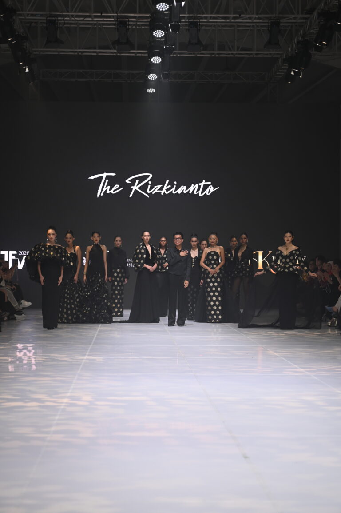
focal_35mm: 92
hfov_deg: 14.8
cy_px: 256
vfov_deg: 22.2
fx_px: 1309
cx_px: 170
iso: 1000
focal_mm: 92
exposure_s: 1/400
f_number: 3.2
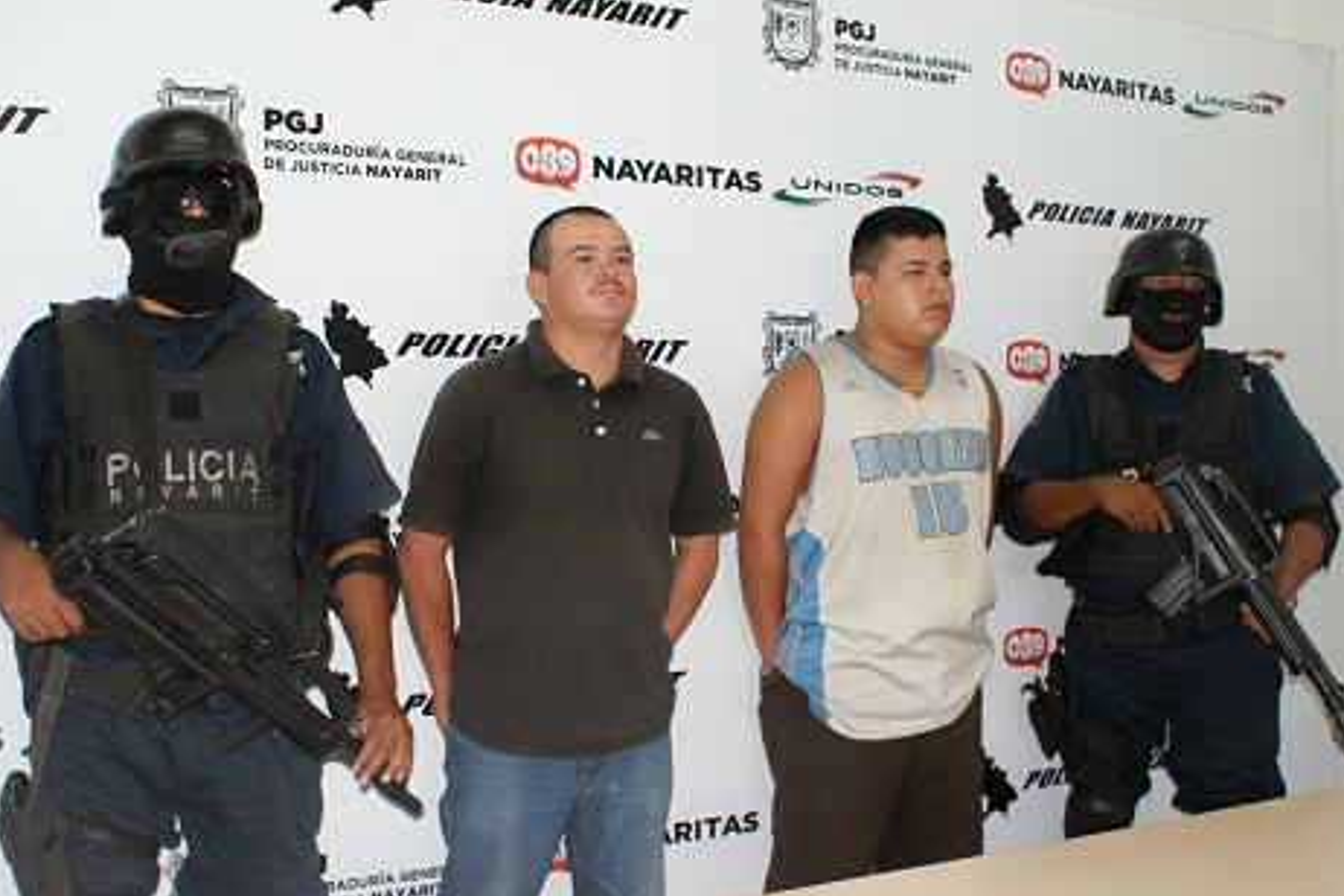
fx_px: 1456
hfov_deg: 49.5
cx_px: 652
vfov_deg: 34.2
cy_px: 460
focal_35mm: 39
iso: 400
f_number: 5.6
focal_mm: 24
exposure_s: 1/60
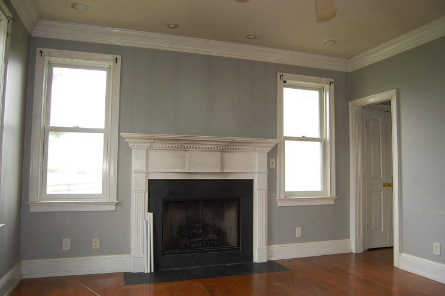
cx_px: 222
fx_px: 333
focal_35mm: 27
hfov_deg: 67.4
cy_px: 148
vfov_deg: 47.8
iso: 400
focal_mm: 18
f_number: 3.5
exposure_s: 1/100
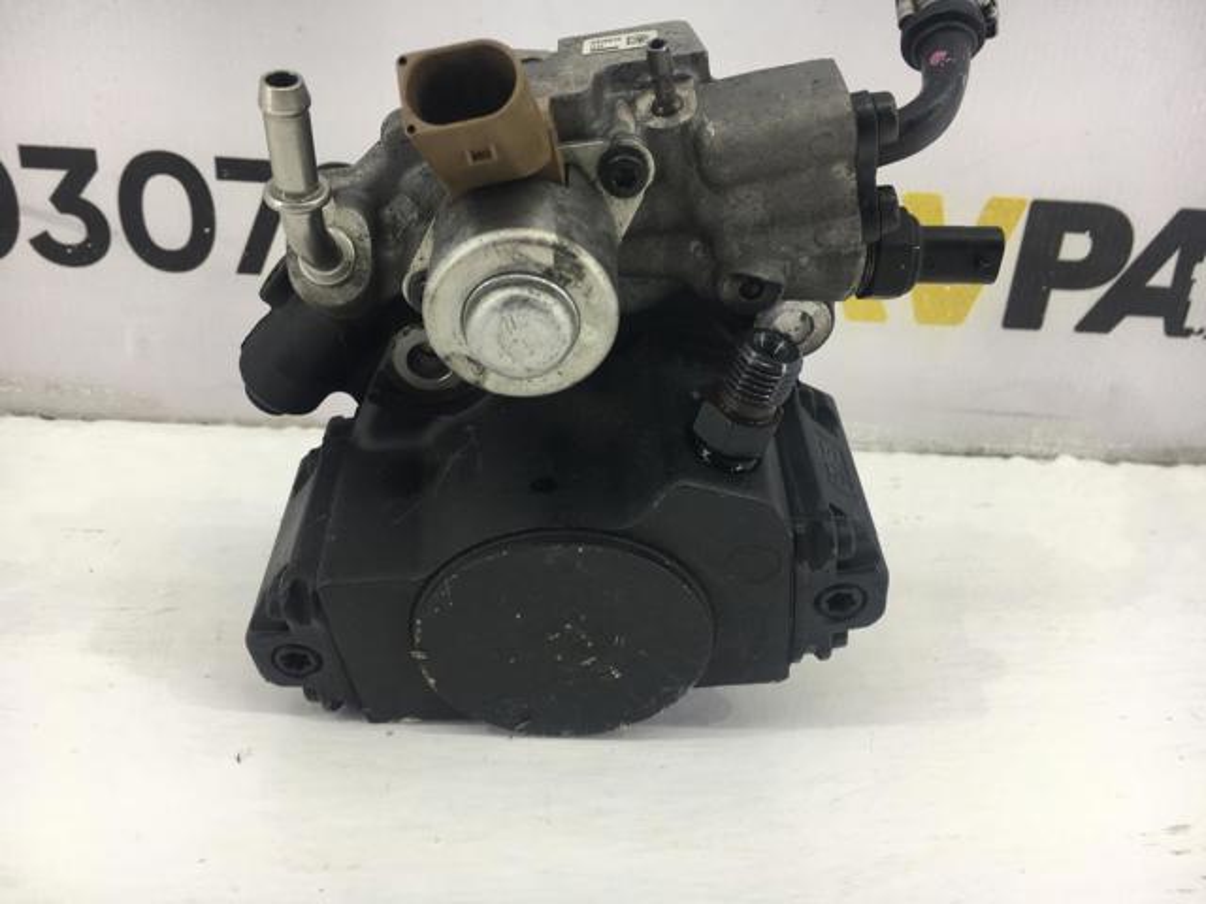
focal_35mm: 29
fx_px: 1010
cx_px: 603
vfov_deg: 48.2
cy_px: 452
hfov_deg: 61.7
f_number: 2.2
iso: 32
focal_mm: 4.15
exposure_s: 1/50
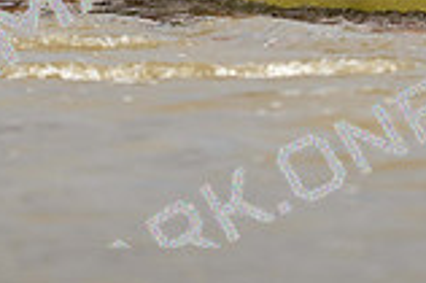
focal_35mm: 1473
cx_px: 356
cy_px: -214
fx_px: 17412
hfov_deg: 1.4
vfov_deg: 0.9
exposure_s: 1/1600
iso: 280
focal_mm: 400
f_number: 4.5
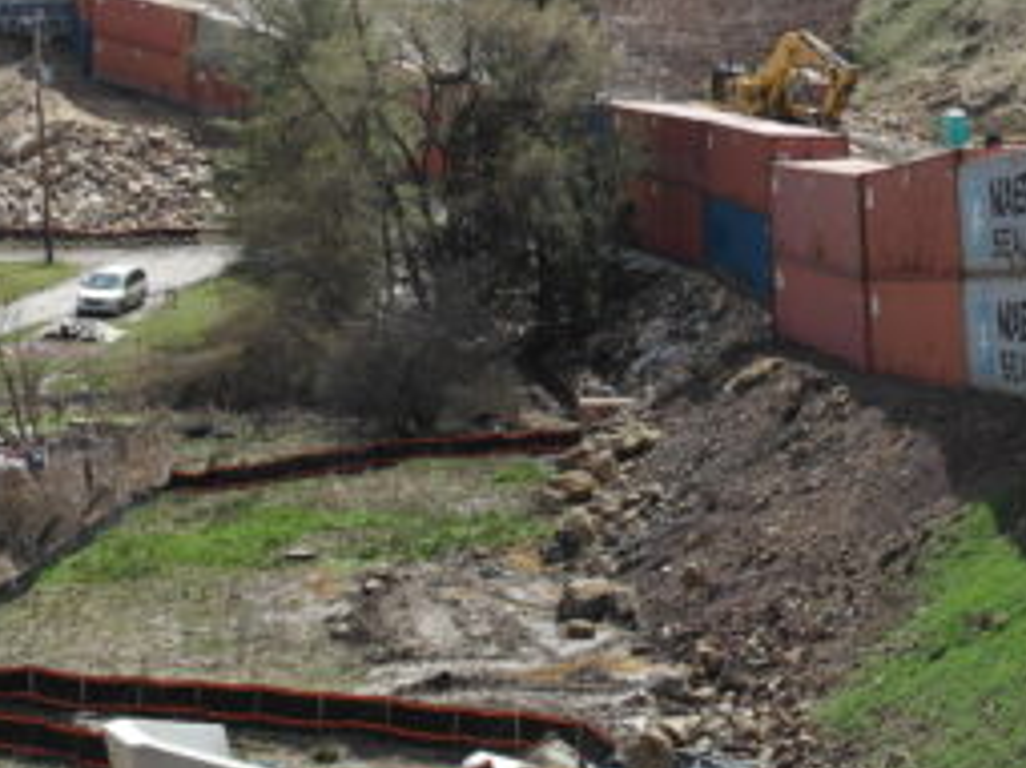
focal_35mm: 87
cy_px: 20
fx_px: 2577
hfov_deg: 22.2
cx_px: 817
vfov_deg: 16.6
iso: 100
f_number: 6.3
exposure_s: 1/250
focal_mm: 20
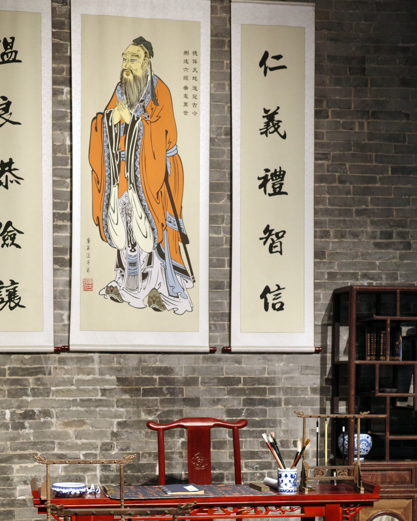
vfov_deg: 28.4
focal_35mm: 66
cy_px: 374
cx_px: 174
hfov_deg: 23.1
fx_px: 1018
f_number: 2.8
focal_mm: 26
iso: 1250
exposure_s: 1/40
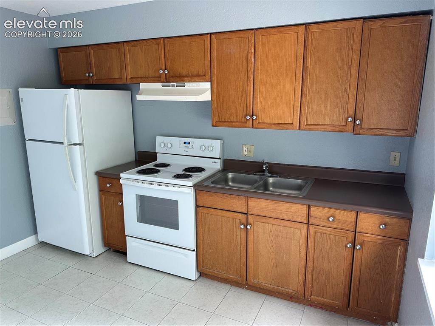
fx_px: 301
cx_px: 218
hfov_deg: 71.6
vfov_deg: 56.8
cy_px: 163
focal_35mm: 24
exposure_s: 1/74
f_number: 1.78
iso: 250
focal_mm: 6.86
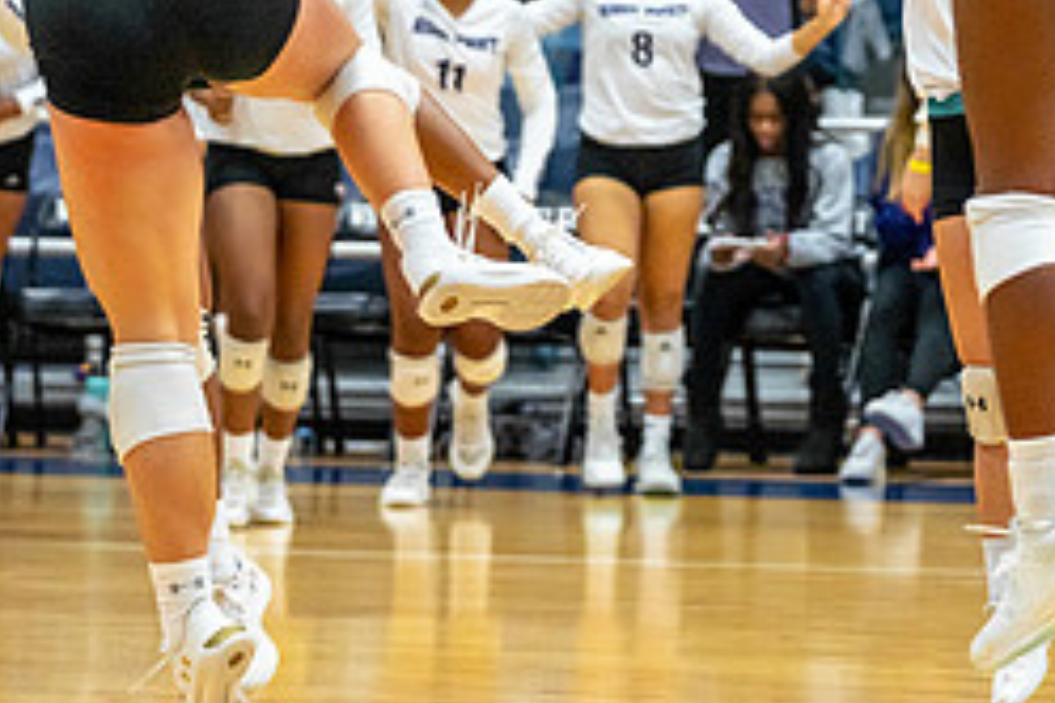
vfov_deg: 6.0
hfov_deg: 9.0
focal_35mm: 228
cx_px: 741
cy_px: -2
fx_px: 6681
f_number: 2.8
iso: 2000
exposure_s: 1/1250
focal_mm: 98
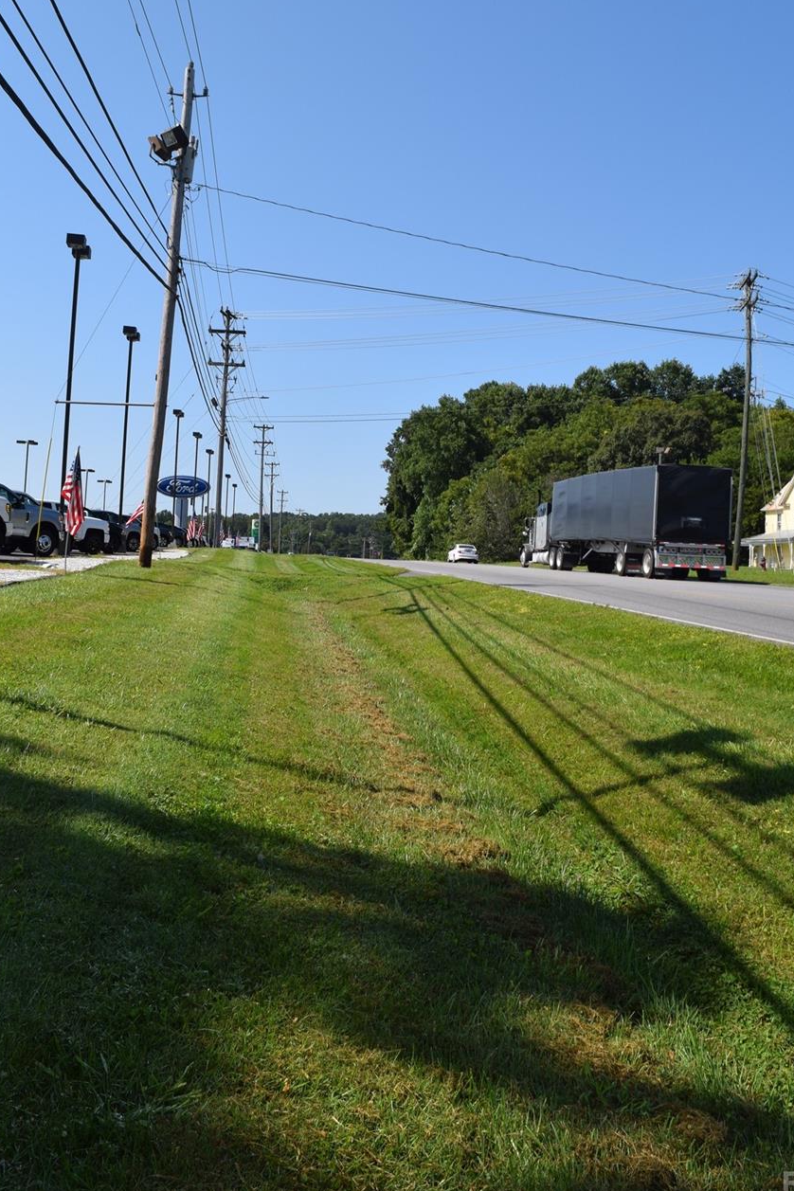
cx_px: 414
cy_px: 521
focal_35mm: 33
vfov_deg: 57.1
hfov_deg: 40.0
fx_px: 1092
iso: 100
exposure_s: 1/200
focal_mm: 18
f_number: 10
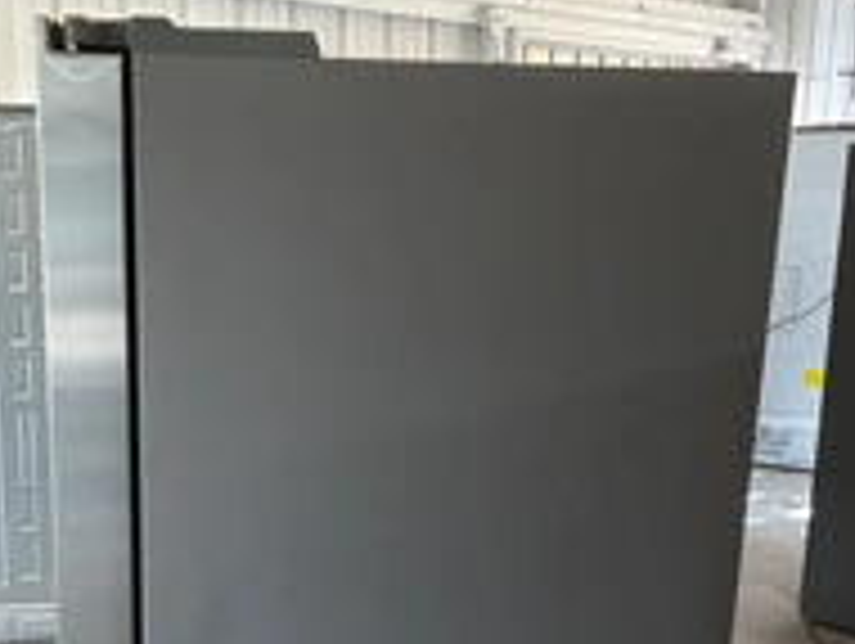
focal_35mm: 61
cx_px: 369
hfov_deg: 31.6
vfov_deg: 23.1
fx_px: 1509
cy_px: 649
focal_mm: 3
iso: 125
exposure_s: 1/60
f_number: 1.8
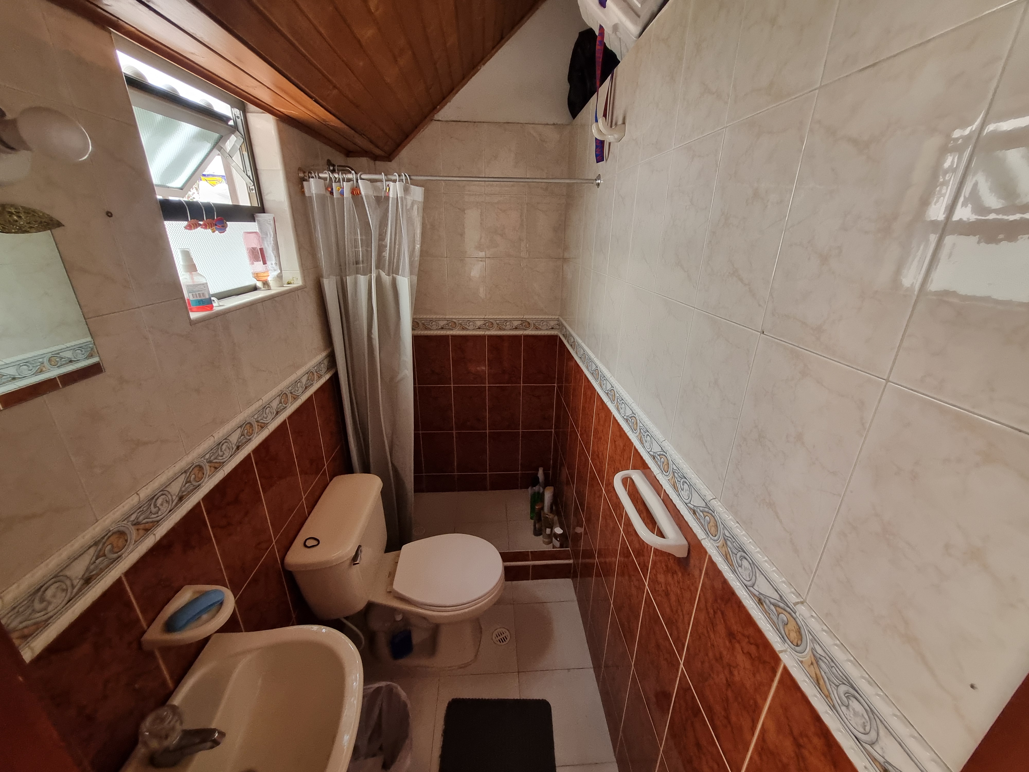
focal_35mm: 13
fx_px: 386
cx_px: 514
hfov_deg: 106.2
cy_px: 386
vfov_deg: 89.9
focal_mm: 1.74
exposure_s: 1/60
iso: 320
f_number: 2.2
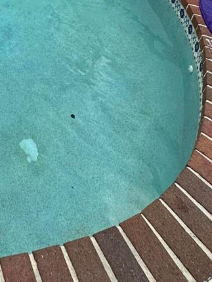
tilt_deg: -20.2
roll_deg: -3.8
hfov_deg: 29.5
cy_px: -101
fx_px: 319
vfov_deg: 32.7
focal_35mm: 39
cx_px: -65
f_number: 2.2
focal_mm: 2.22
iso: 40
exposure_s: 1/640
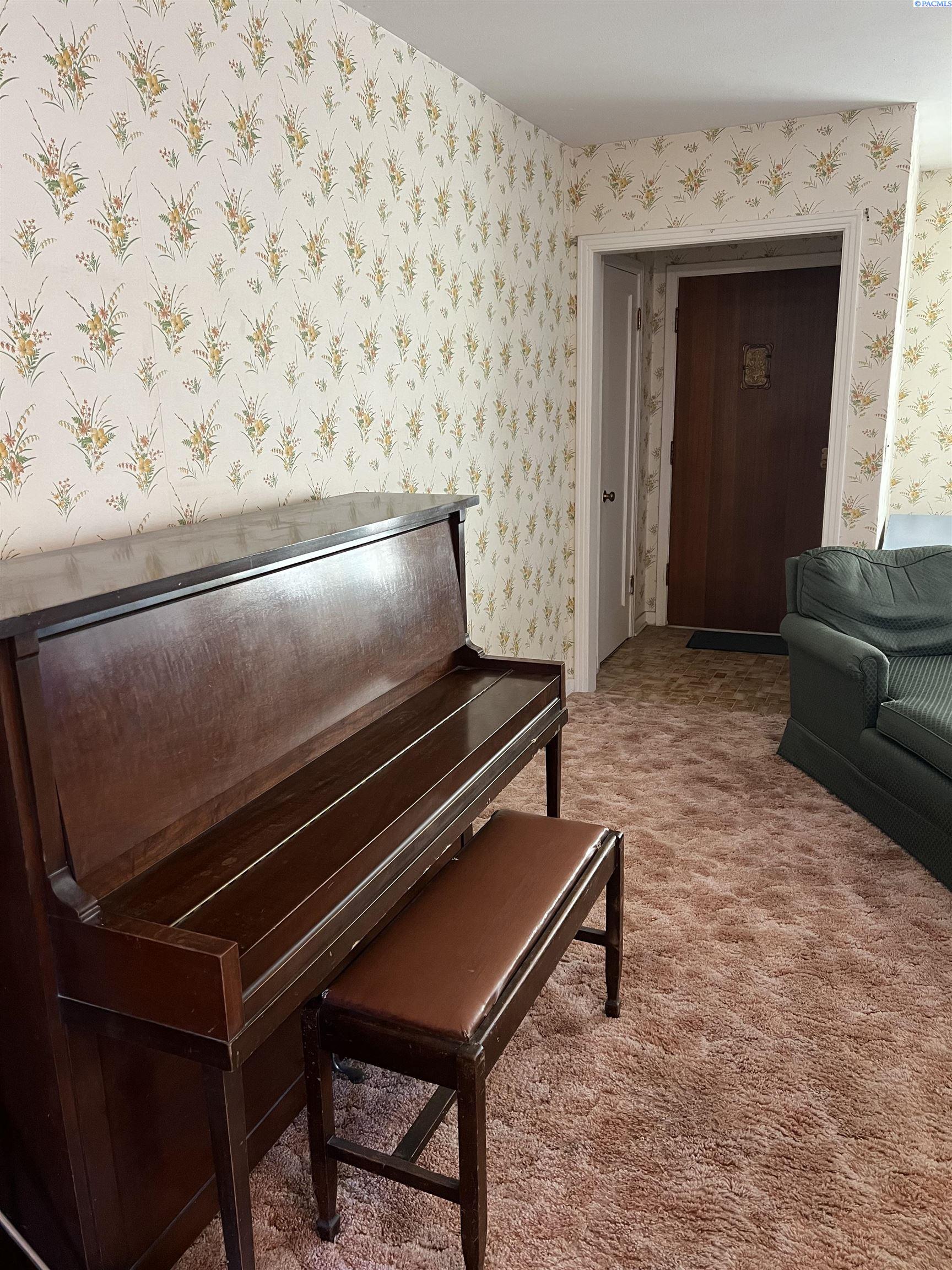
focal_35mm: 26
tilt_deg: -13.7
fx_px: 953
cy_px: 635
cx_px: 476
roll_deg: +1.8
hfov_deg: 53.1
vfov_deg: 67.3
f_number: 1.5
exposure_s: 1/60
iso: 320
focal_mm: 5.7
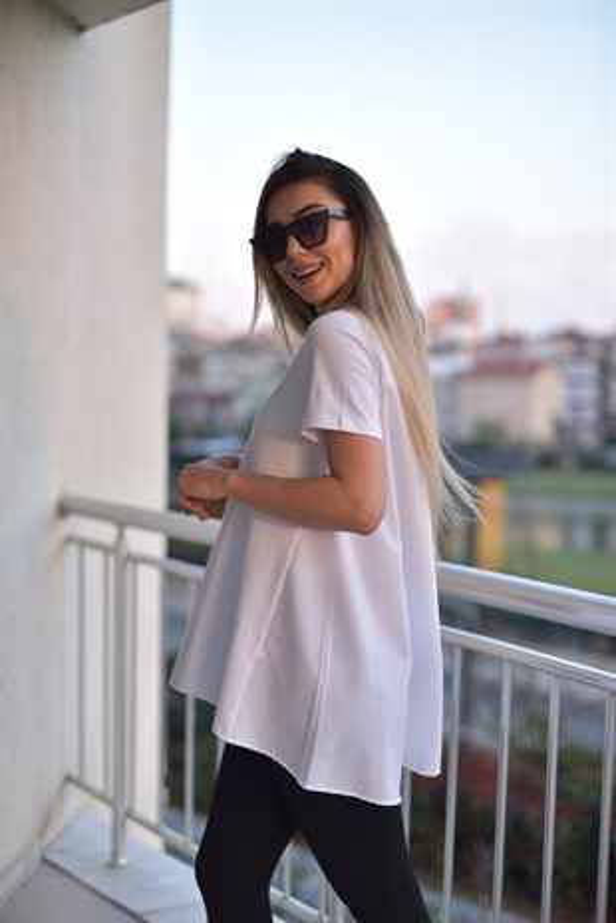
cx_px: 308
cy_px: 462
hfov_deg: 27.0
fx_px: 1281
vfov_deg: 39.6
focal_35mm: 50
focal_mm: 50
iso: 800
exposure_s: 1/2500
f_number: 2
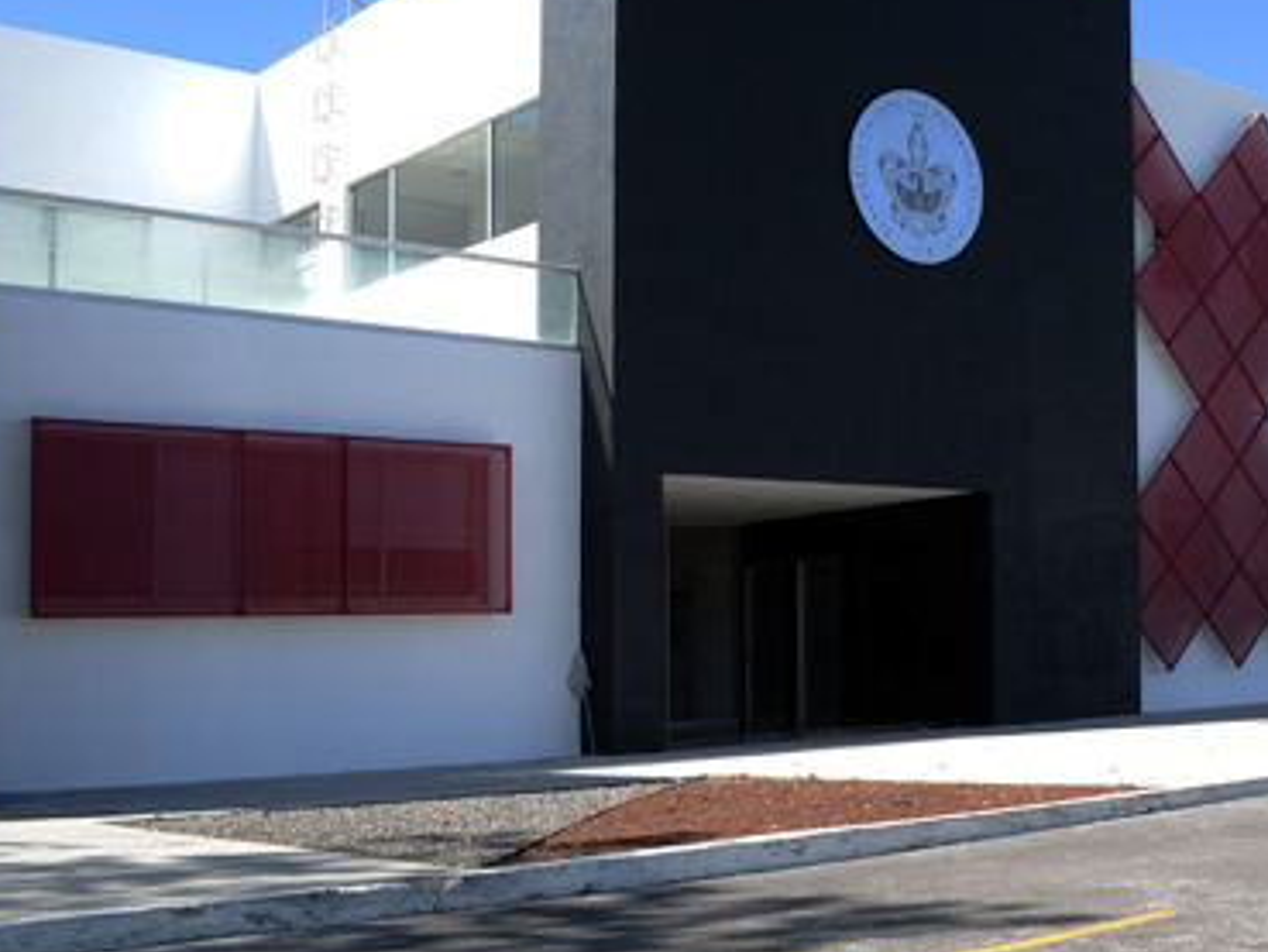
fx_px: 1649
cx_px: 955
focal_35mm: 45
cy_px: 297
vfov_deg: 31.9
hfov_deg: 40.8
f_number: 11
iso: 720
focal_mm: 18
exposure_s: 1/400
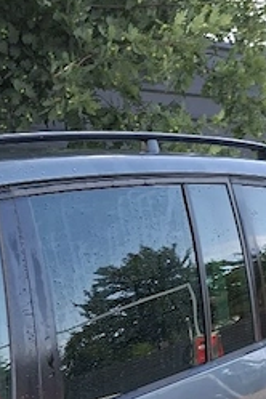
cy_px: 594
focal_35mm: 77
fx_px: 853
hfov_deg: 16.5
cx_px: -99
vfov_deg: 22.0
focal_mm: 5.54
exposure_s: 1/133
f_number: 1.8
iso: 50
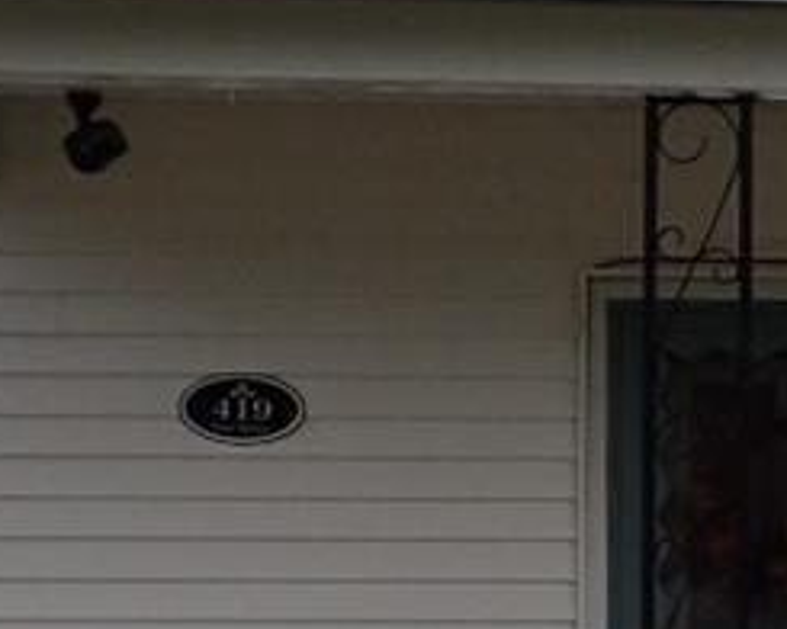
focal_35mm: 209
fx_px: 4868
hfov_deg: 8.6
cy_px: 523
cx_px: 1770
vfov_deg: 7.4
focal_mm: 6.42
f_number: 3.5
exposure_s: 1/640
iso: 100
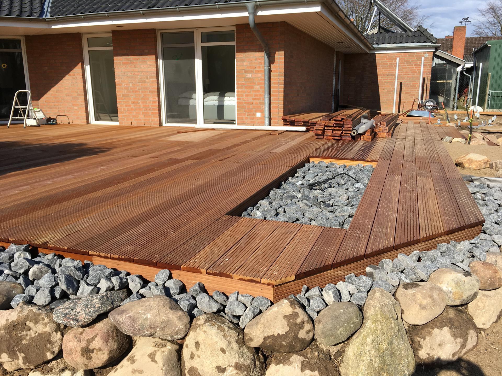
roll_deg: +0.3
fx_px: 421
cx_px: 251
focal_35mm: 29
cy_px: 188
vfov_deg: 48.2
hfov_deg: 61.7
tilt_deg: -14.6
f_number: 2.2
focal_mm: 4.15
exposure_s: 1/1261
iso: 25
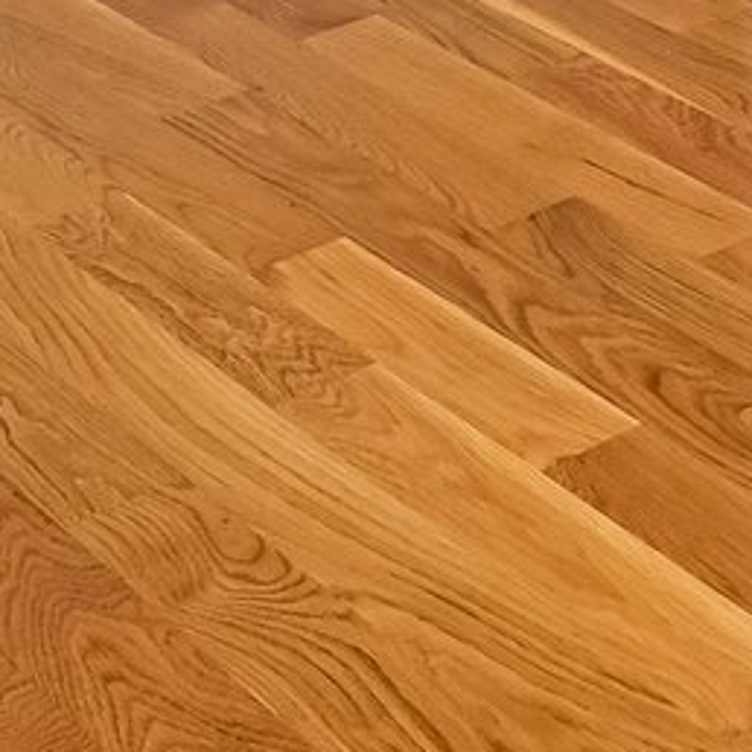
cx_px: 1417
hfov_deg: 14.0
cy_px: -1115
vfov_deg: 12.3
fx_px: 2654
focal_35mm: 108
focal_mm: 16
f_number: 8
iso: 400
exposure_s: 1/40
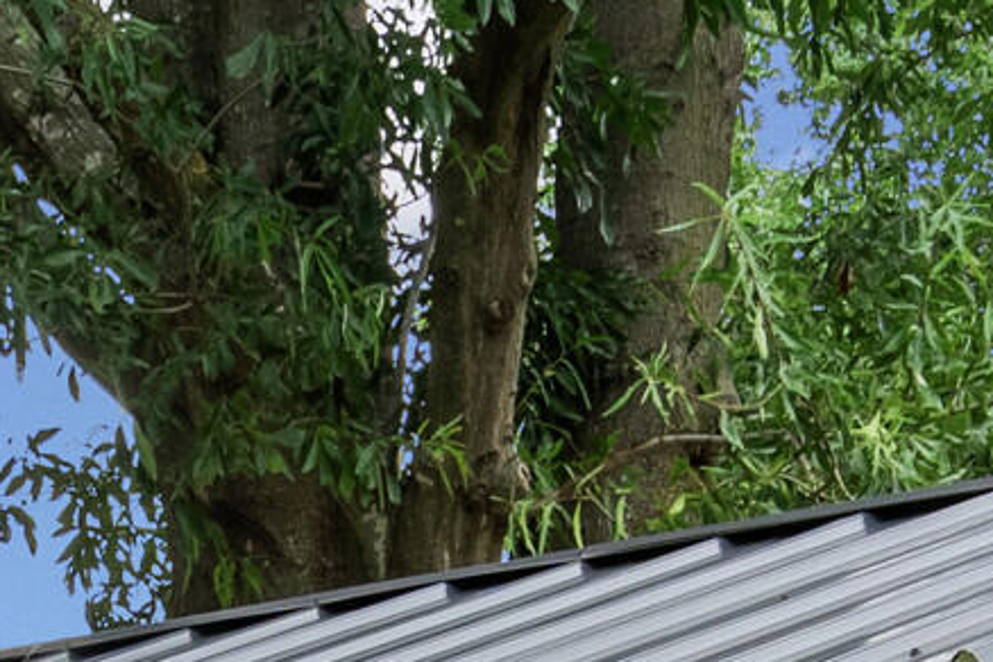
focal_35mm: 192
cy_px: 1788
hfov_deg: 10.7
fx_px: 5296
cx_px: 905
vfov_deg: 6.7
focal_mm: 29
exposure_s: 1/200
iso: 800
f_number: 9.5
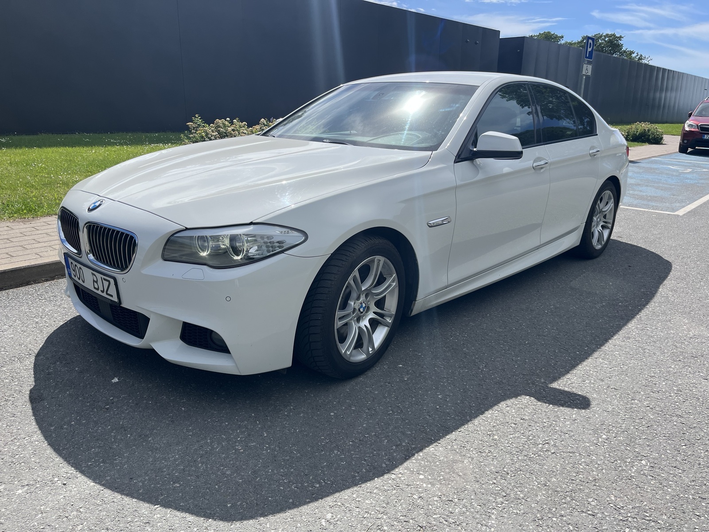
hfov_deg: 67.3
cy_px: 266
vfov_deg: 53.1
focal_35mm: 26
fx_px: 533
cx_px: 354
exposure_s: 1/4016
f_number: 1.6
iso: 50
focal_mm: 5.1
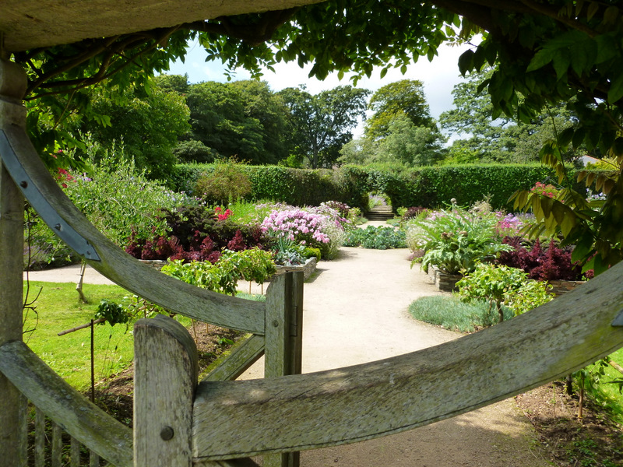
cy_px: 234
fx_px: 504
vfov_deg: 49.7
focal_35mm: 28
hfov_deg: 63.4
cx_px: 312
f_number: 3.3
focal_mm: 5
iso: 160
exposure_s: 1/400
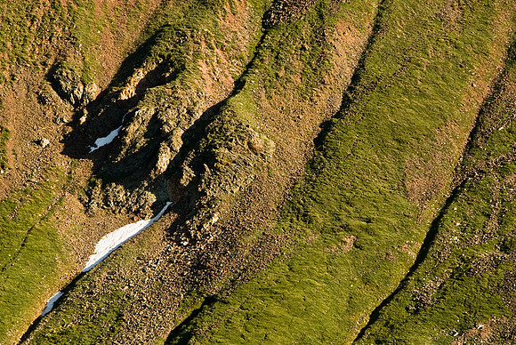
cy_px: 172
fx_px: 3659
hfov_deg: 8.1
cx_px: 258
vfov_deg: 5.4
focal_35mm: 255
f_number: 16
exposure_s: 1/20
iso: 100
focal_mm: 170
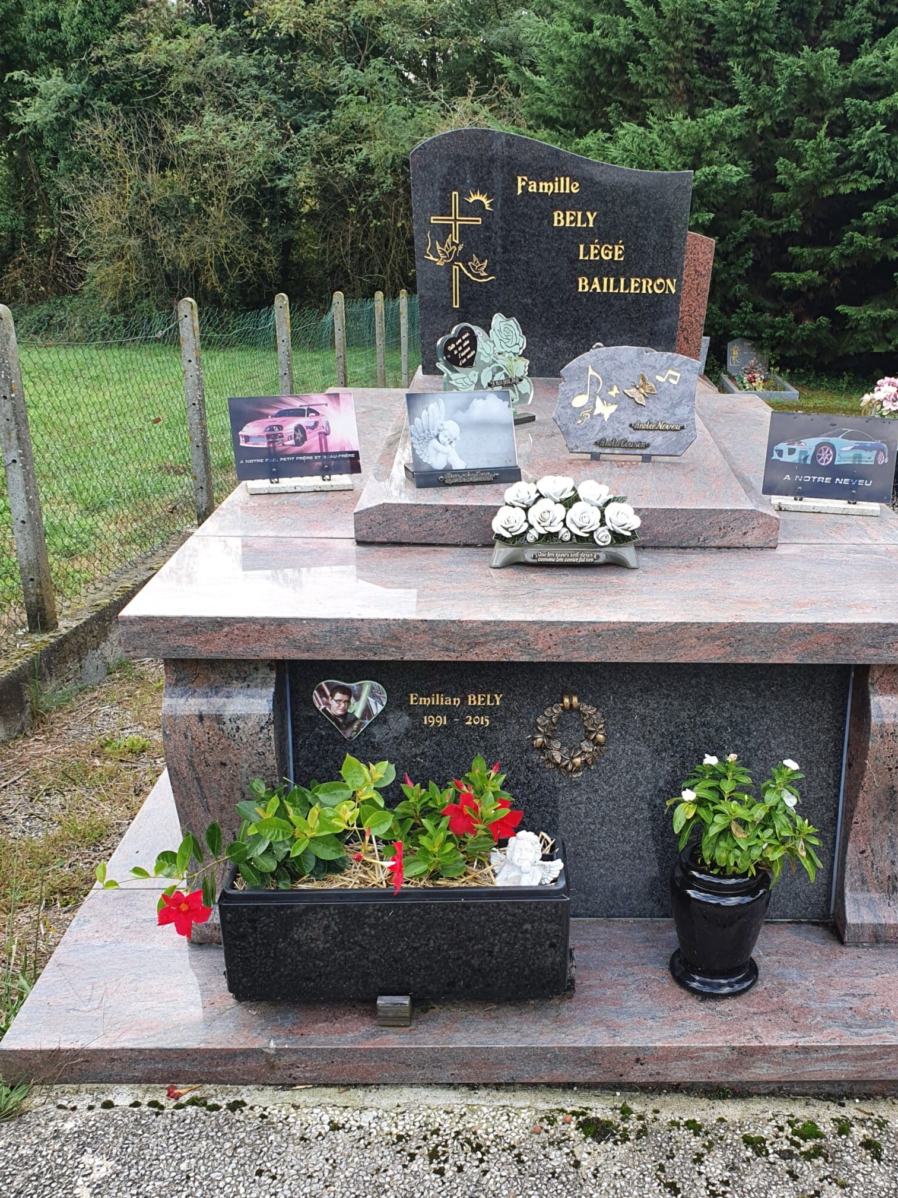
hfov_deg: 42.6
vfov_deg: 55.2
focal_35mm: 33
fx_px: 1141
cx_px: 566
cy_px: 659
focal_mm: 4.32
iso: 50
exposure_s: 1/176
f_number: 2.4
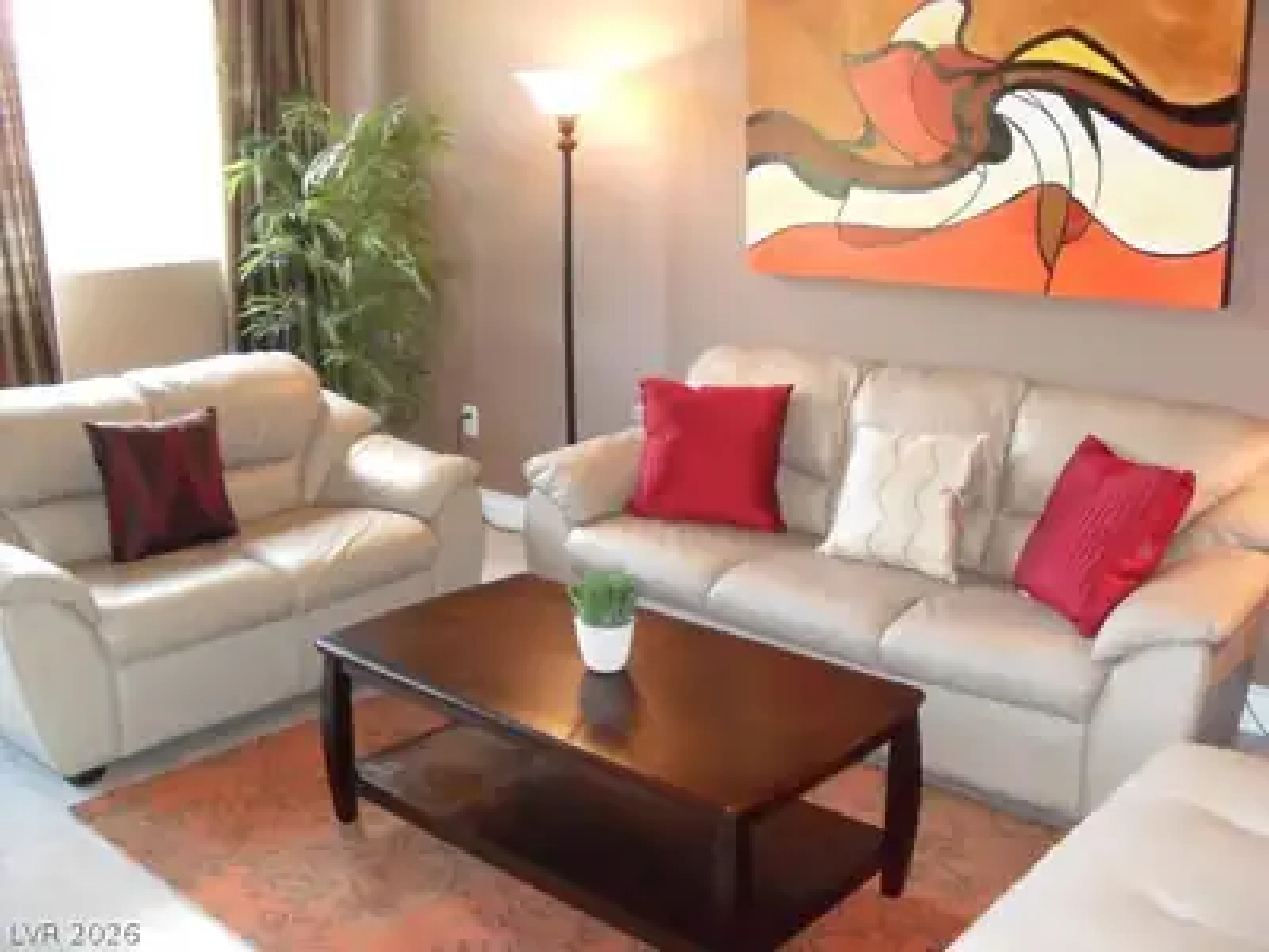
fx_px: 1283
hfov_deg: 52.6
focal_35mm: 35
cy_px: 476
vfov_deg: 40.7
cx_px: 634
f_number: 3
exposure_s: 1/45
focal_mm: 6.3
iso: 400
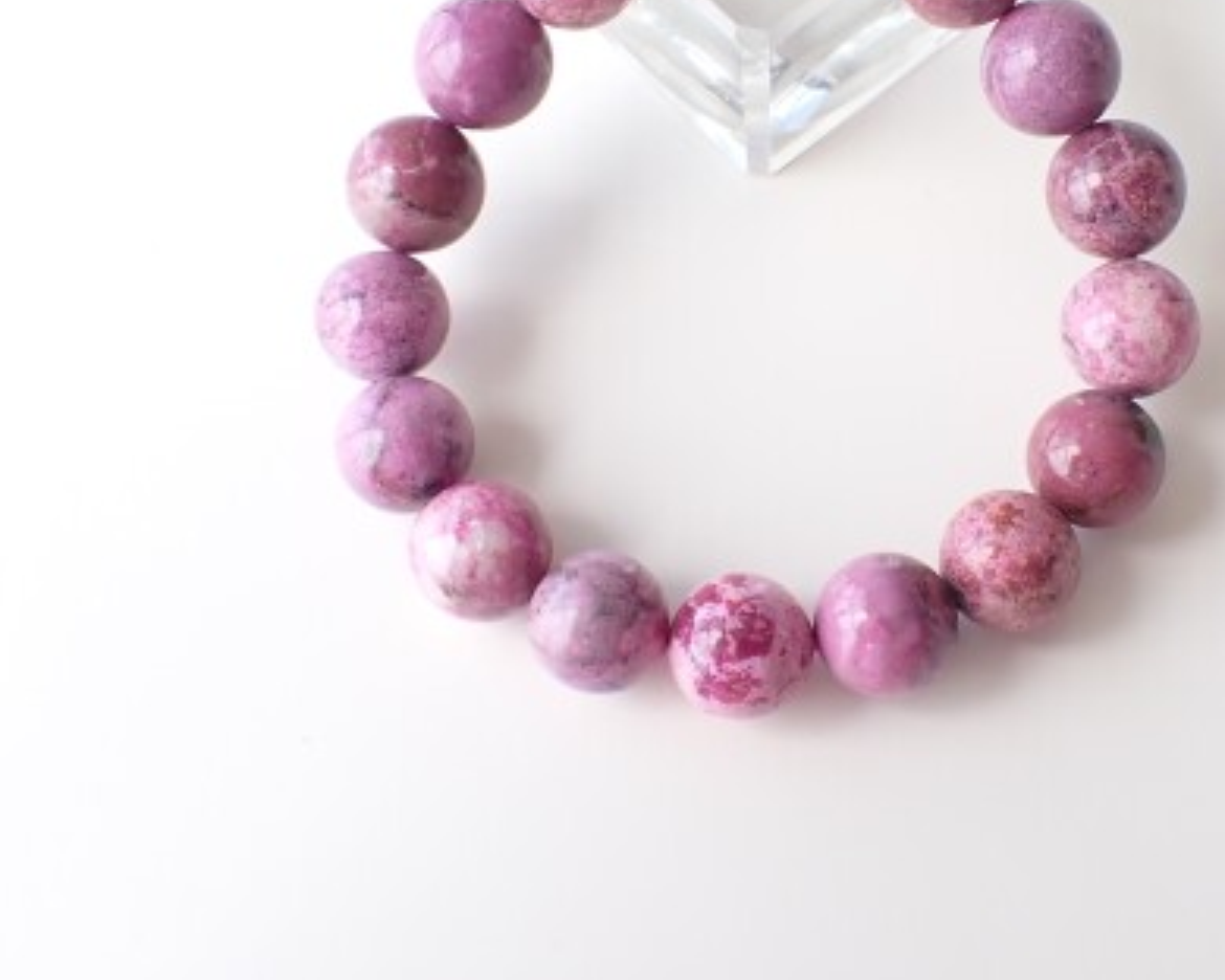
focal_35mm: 48
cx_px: 779
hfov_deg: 38.5
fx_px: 1740
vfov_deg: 31.1
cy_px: 305
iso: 160
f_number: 3.2
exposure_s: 1/125
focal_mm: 5.4
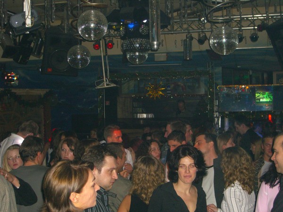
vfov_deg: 25.7
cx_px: 142
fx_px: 466
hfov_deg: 33.8
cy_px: 106
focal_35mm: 57
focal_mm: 11.8
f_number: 3.6
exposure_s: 1/60
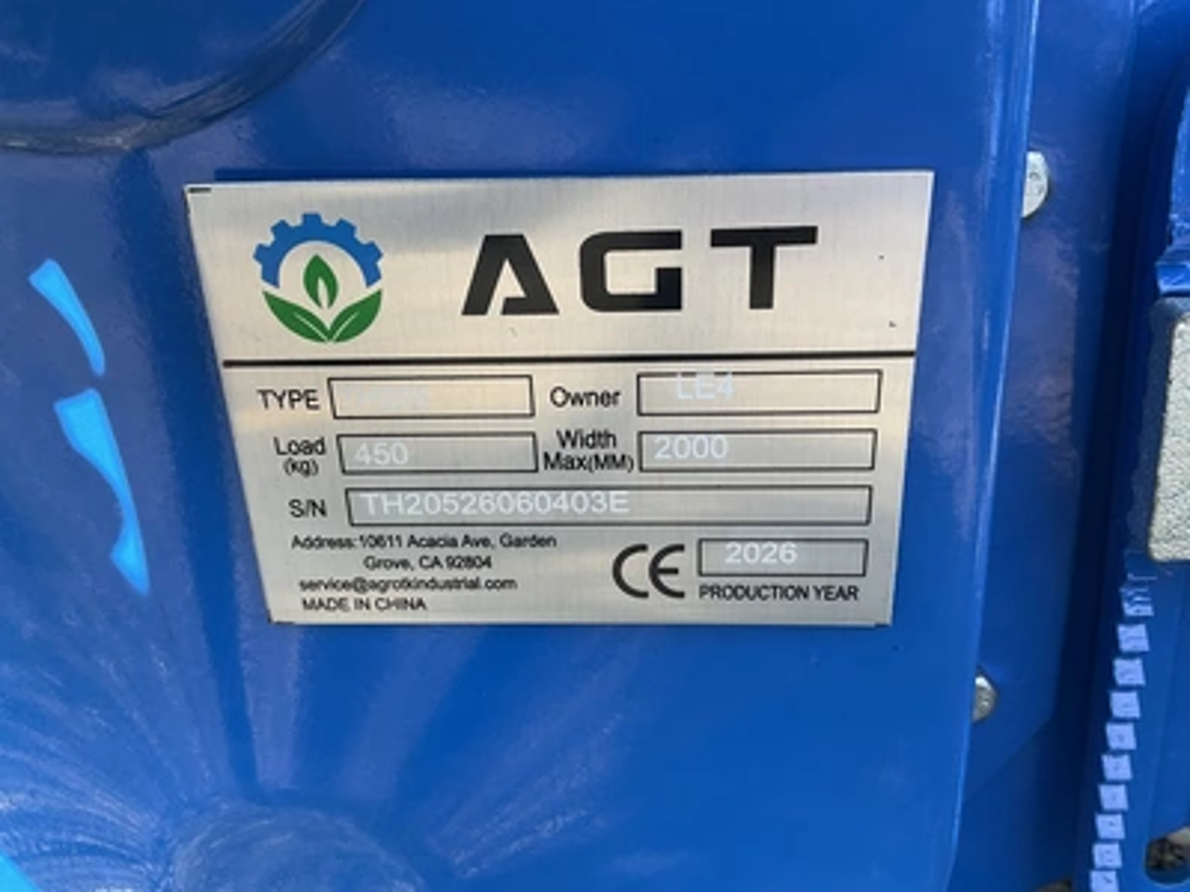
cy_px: 446
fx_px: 997
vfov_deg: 48.2
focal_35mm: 29
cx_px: 595
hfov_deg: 61.7
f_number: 1.8
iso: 20
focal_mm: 3
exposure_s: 1/134
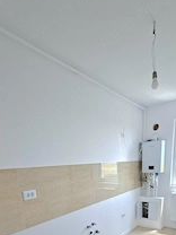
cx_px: 96
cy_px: 210
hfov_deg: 54.8
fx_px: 169
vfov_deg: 59.4
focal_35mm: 25
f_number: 2.2
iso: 40
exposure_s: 1/50
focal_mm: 1.74
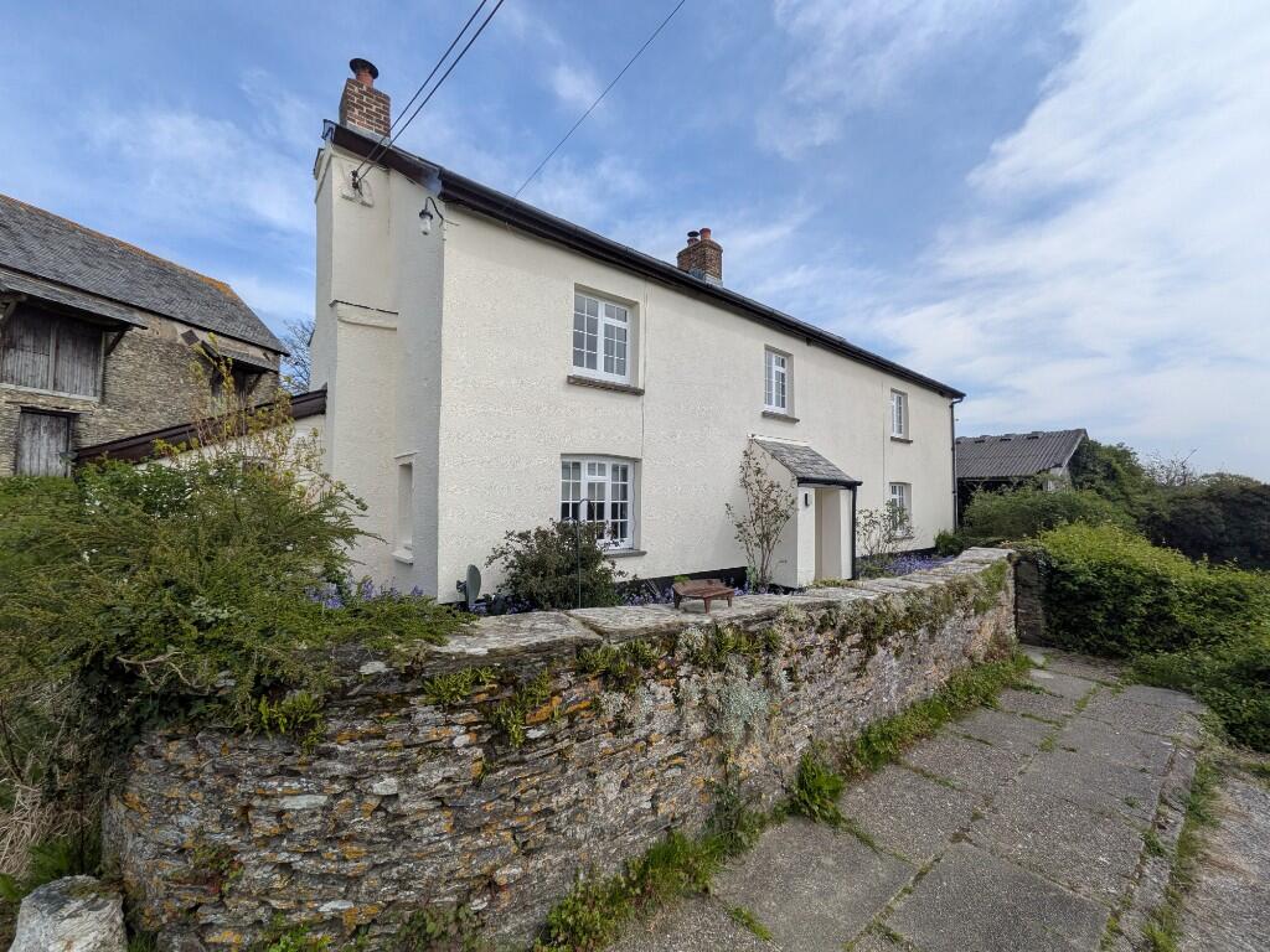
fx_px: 514
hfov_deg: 102.1
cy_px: 476
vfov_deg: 85.7
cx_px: 635
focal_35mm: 14
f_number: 2.2
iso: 49
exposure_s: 1/1631
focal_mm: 1.85
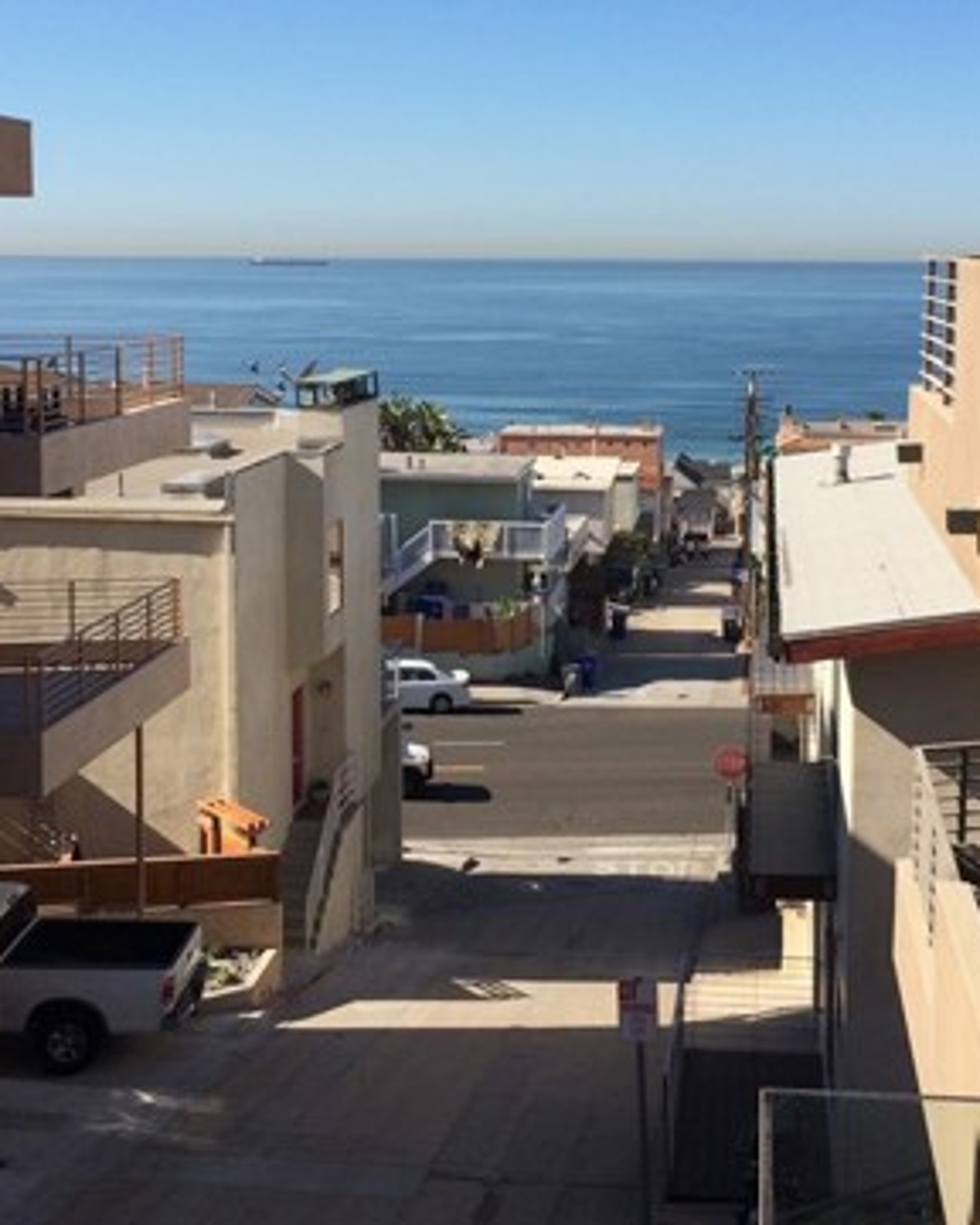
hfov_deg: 29.1
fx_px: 1885
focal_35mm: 52
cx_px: 565
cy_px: 432
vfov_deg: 35.7
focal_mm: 4.12
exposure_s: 1/2053
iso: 40
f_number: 2.2
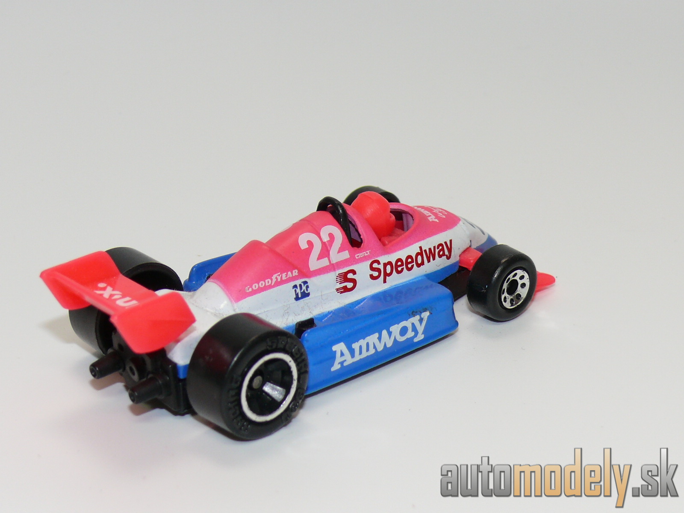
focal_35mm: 97
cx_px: 342
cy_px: 256
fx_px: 1917
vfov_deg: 15.2
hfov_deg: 20.2
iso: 100
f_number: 4
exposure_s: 1/30
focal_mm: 13.2
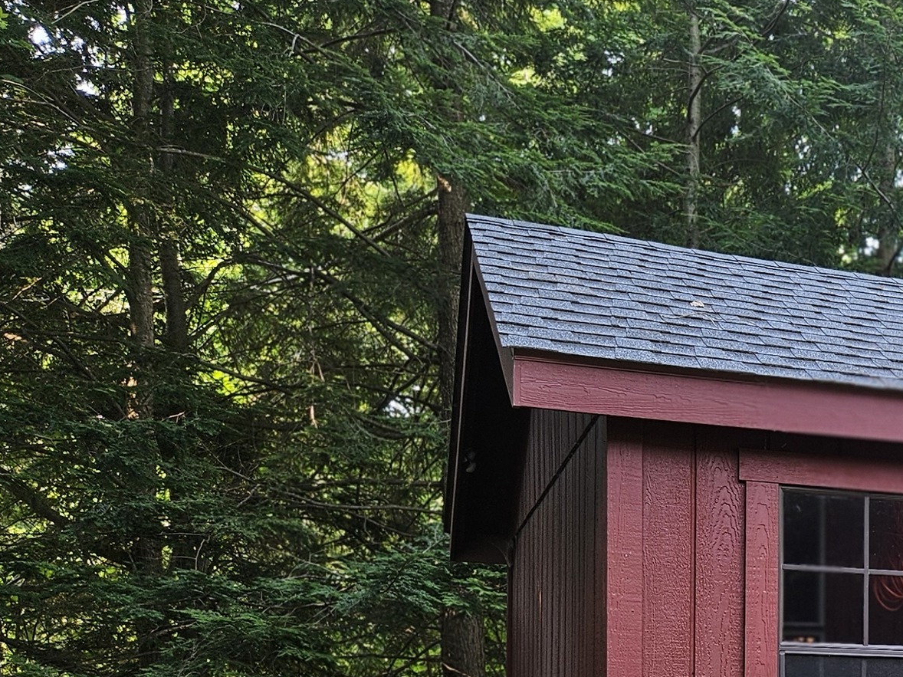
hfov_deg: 27.7
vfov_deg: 23.2
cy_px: 709
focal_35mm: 60
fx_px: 1565
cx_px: 1121
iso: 32
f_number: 1.8
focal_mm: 5.4
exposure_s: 1/120
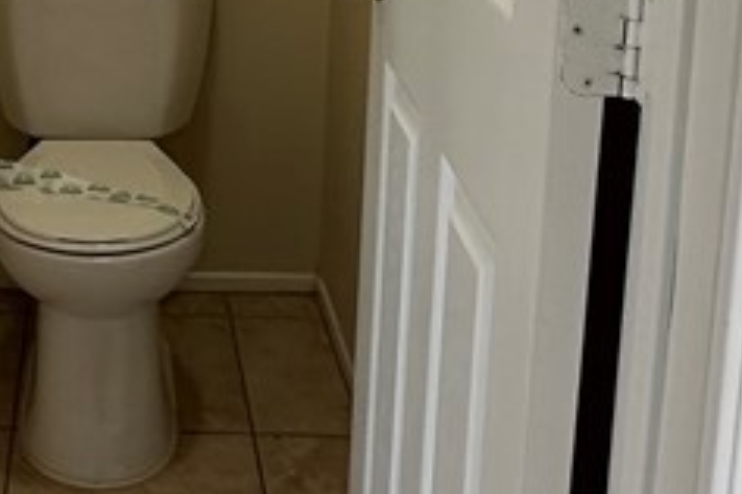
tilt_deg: -9.7
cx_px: 44
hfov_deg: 30.2
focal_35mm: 63
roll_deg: +0.0
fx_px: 1298
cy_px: -97
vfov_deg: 20.2
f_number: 2.2
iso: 250
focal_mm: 2.22
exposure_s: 1/60
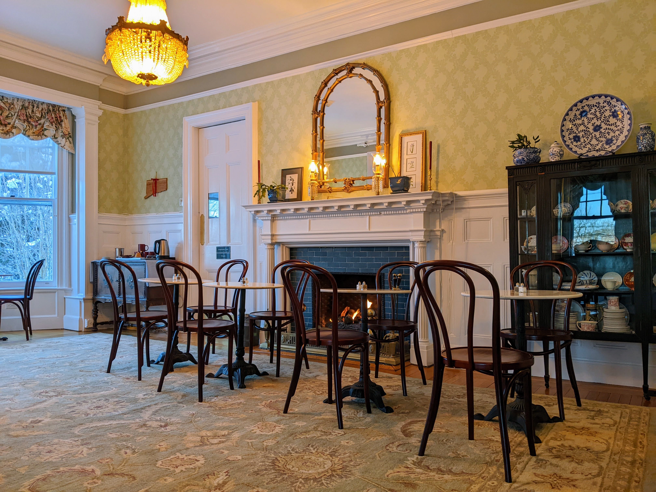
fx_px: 512
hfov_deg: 65.3
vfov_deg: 51.4
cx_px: 328
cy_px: 246
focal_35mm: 27
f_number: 1.8
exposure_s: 1/59.9
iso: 56
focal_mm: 4.44
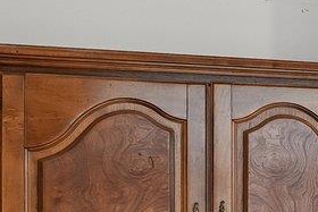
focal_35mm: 117
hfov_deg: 11.2
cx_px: 946
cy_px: 154
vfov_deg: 11.7
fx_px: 1034
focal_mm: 16
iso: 400
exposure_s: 1/2
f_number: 8
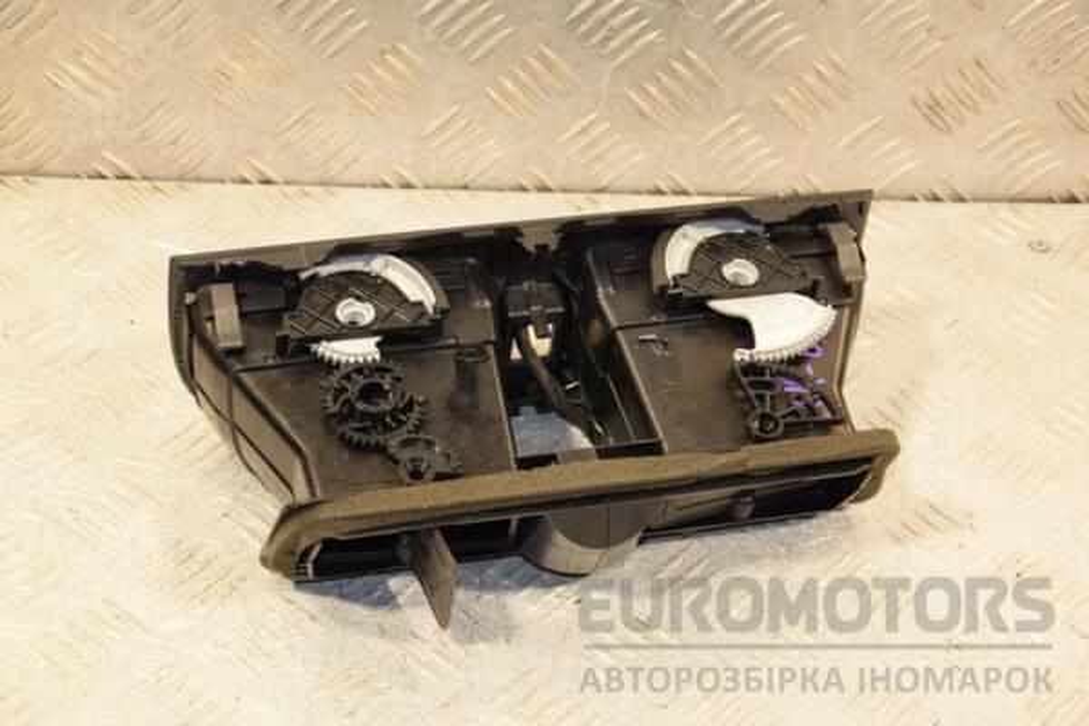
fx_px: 2269
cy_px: 363
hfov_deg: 27.0
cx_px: 544
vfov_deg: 18.2
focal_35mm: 75
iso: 800
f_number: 5
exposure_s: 1/160
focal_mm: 50
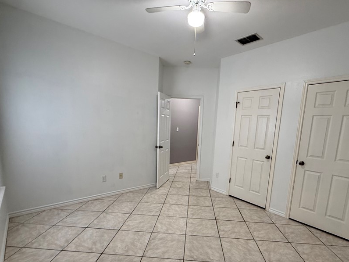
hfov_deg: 87.6
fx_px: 181
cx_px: 188
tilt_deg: -8.8
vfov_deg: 71.1
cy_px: 153
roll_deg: -3.2
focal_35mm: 18
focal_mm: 2.22
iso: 250
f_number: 2.2
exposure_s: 1/60
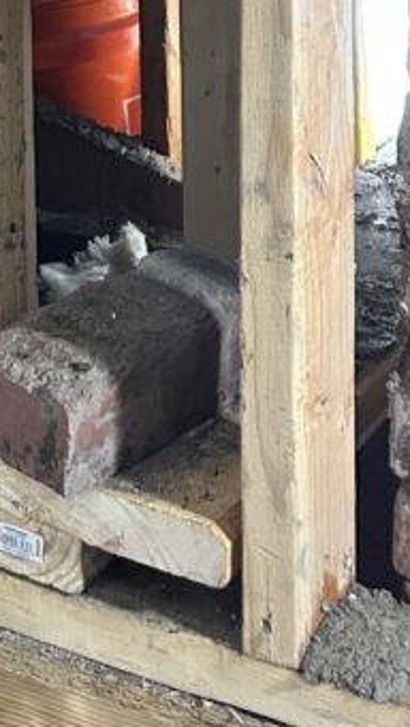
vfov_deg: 21.6
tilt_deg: -4.4
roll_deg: -0.3
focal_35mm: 85
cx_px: 282
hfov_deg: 14.2
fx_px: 1642
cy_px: -309
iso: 320
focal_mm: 5.7
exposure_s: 1/60
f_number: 1.5
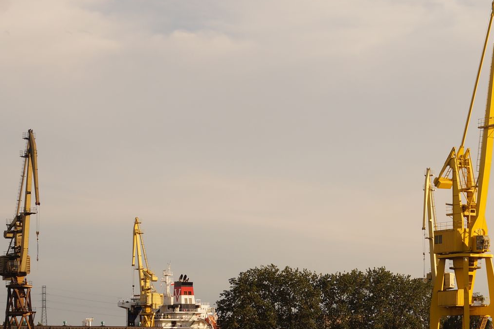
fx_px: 1426
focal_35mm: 104
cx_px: 308
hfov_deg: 19.6
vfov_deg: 13.0
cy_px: 312
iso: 100
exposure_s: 1/125
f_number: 9
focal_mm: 35
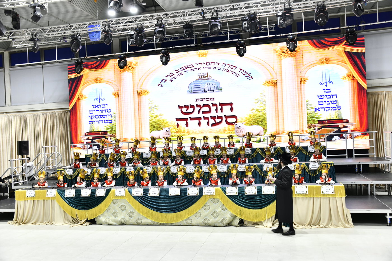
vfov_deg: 38.9
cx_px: 196
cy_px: 130
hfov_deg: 55.8
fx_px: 370
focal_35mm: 34
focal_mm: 34
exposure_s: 1/125
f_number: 5
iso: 800
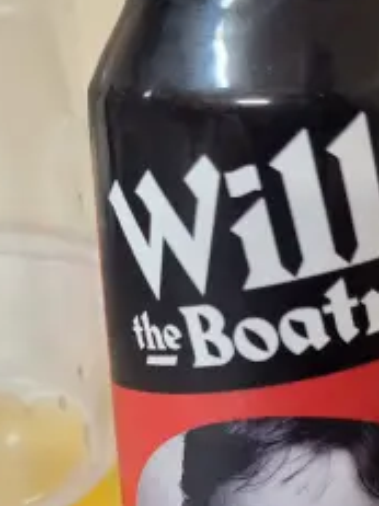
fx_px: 658
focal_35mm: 45
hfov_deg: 32.1
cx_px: 226
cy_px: 381
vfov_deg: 40.9
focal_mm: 5.4
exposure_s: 1/25
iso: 500
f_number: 1.8
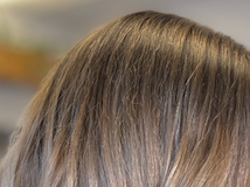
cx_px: 130
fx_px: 469
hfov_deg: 29.9
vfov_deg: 18.8
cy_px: 307
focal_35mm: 65
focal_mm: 5.1
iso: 80
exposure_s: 1/120
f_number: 1.6
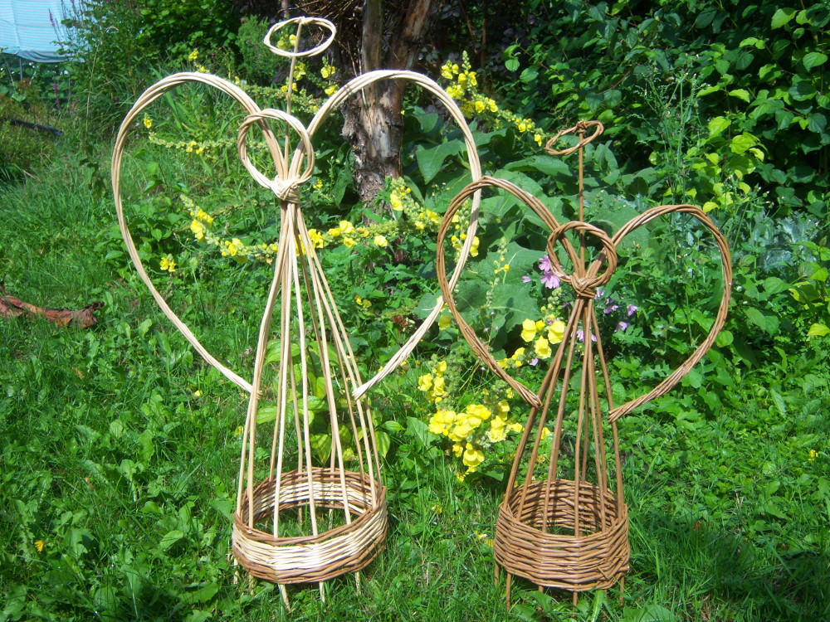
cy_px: 311
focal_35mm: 36
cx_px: 415
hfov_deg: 51.4
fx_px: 863
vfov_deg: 39.7
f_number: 2.8
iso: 80
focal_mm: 7.5
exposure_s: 1/1000
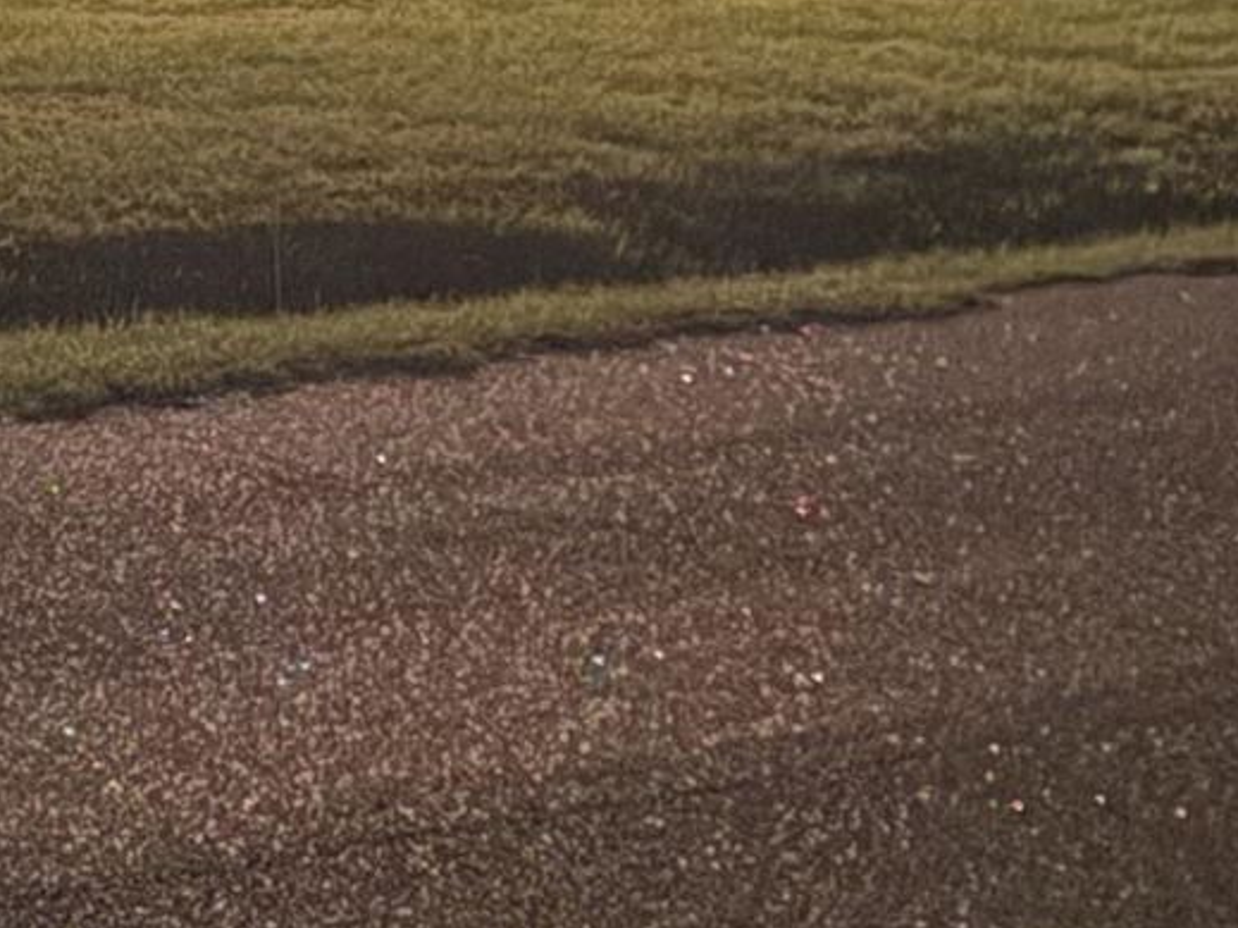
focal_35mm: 142
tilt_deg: -1.3
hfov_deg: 12.7
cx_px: -964
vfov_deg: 10.3
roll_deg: +0.2
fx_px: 5077
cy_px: -193
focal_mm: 6.76
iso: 3200
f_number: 1.78
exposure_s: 1/2
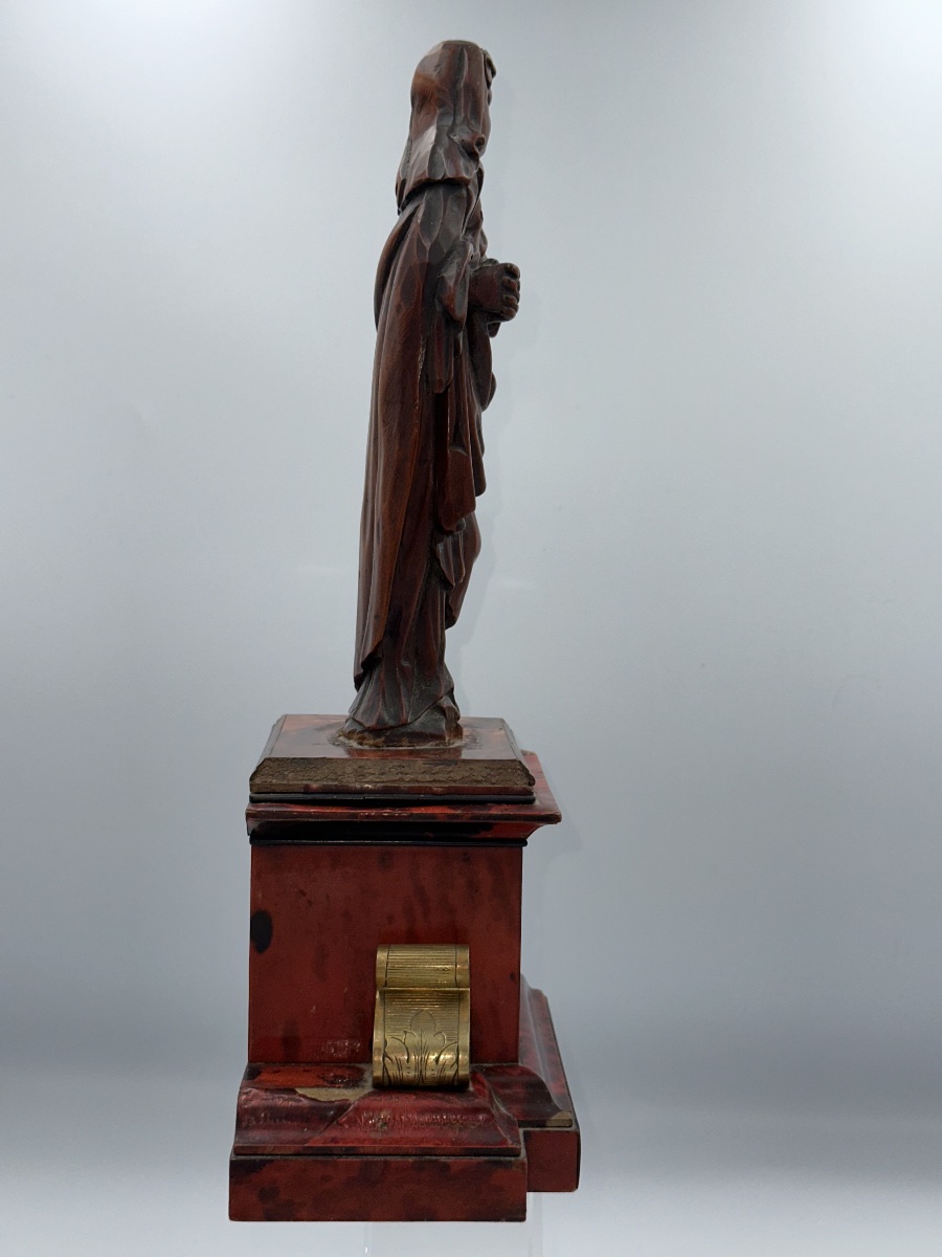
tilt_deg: -5.4
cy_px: 628
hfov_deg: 30.3
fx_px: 1742
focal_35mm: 48
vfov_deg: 39.7
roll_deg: -1.9
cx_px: 471
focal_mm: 6.86
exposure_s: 1/734
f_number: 1.78
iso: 50
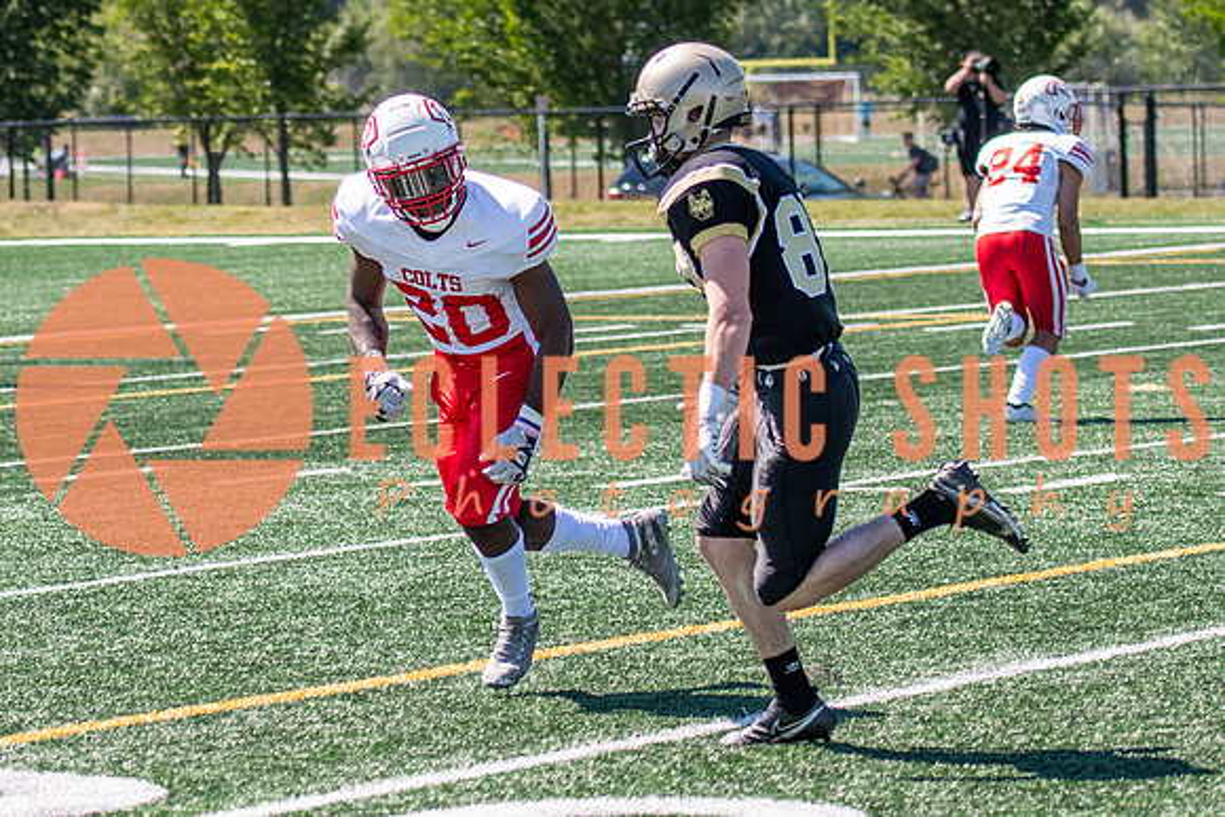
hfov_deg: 10.7
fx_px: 6547
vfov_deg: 7.1
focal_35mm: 192
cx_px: 384
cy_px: 308
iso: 160
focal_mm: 70
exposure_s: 1/1600
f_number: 2.8
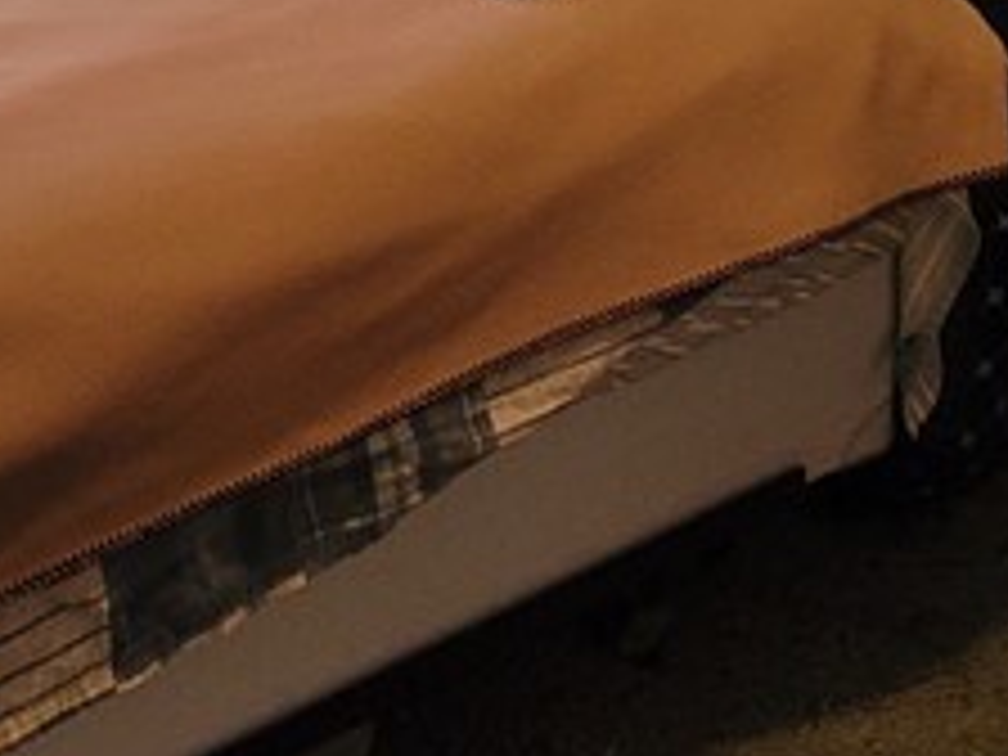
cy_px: -747
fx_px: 3465
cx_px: -184
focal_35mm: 119
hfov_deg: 15.9
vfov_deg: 11.3
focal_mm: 5.4
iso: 200
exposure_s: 1/59
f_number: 1.8
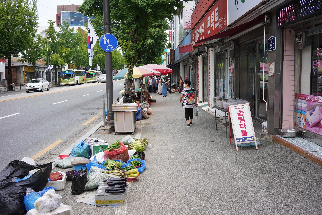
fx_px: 313
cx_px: 161
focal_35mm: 35
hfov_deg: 54.4
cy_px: 108
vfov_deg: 37.9
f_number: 8
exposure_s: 1/100
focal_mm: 35
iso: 400
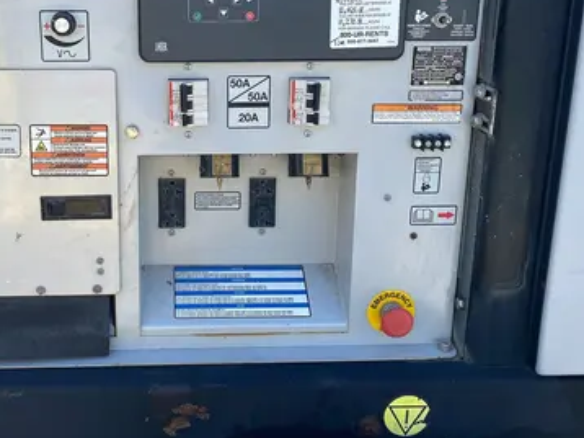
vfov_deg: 35.1
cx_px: 188
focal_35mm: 40
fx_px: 674
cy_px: 105
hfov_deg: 46.0
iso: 32
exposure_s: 1/658
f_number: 1.8
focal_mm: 4.25
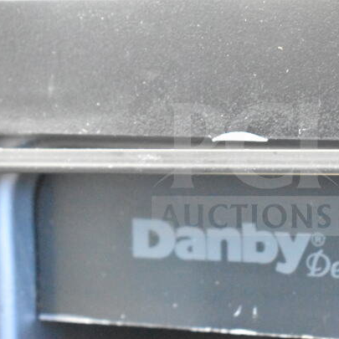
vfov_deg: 16.5
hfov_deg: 16.4
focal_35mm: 106
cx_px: 245
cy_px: 170
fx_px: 1170
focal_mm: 55
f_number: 5.6
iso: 25600
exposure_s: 1/40
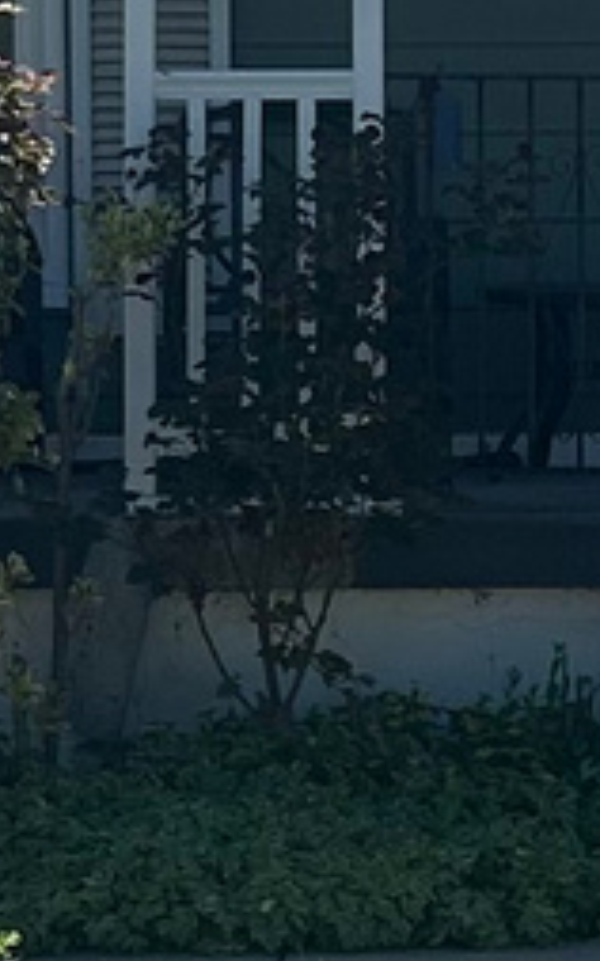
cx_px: 501
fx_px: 5838
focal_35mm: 223
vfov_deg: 9.4
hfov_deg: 5.9
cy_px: 874
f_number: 1.5
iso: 50
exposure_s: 1/4115
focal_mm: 5.7
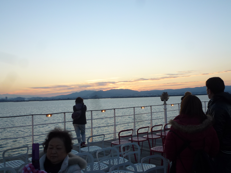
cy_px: 86
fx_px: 220
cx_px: 116
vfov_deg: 42.9
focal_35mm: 33
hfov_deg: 55.4
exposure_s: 1/80
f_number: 3.6
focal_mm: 5.9
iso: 100
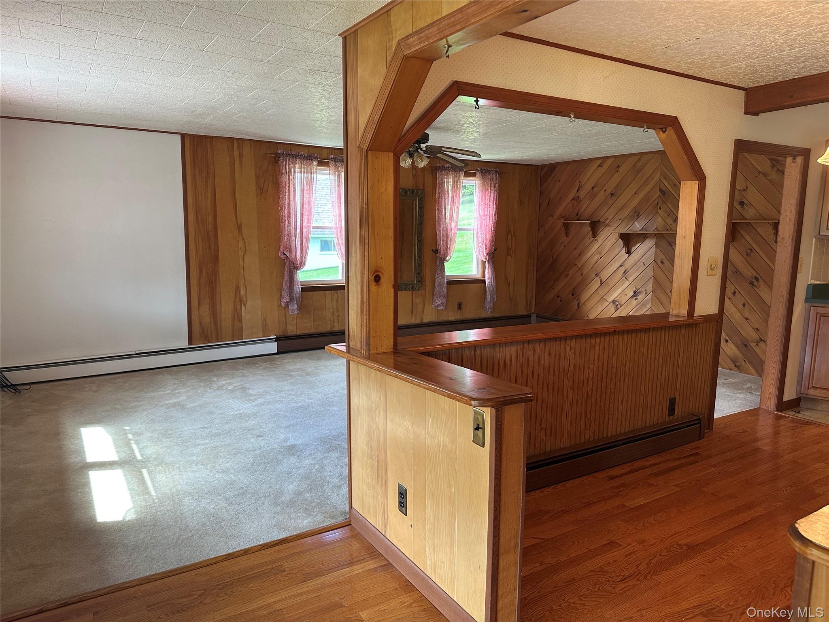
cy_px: 311
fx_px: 575
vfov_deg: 56.8
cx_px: 414
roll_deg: -1.5
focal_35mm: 24
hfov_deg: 71.6
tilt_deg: -7.2
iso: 160
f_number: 1.78
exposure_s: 1/120
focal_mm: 6.86
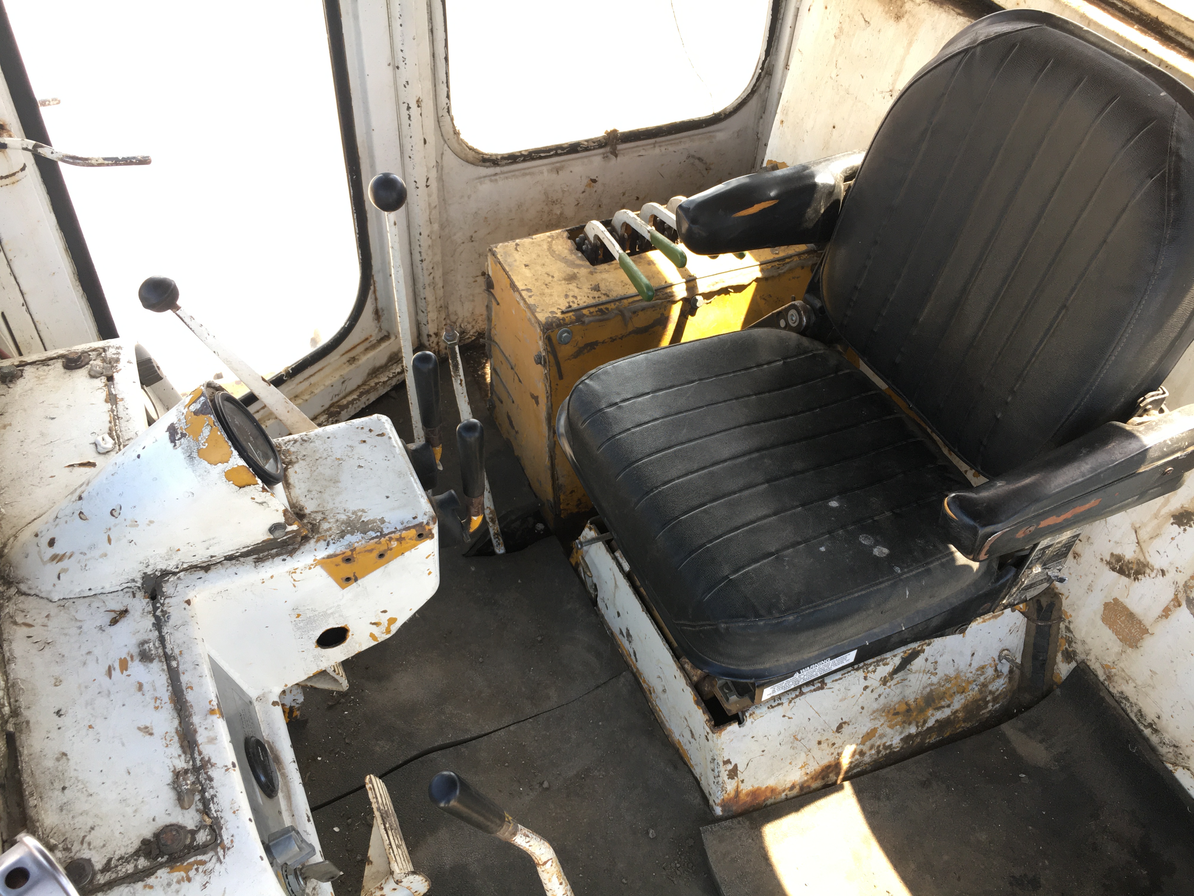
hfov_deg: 61.7
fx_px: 1000
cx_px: 597
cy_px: 448
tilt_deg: -45.8
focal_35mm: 29
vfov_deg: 48.2
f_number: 2.2
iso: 40
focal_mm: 4.15
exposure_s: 1/120
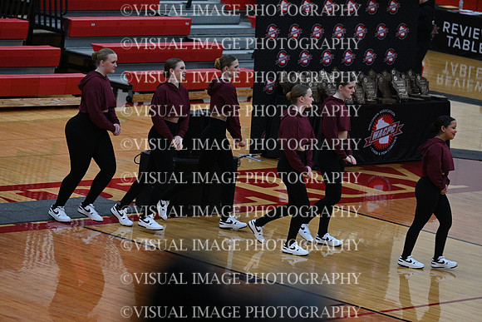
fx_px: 2343
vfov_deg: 7.9
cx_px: 241
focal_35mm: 175
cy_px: 161
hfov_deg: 11.7
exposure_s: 1/400
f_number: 4
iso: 4000
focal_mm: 175
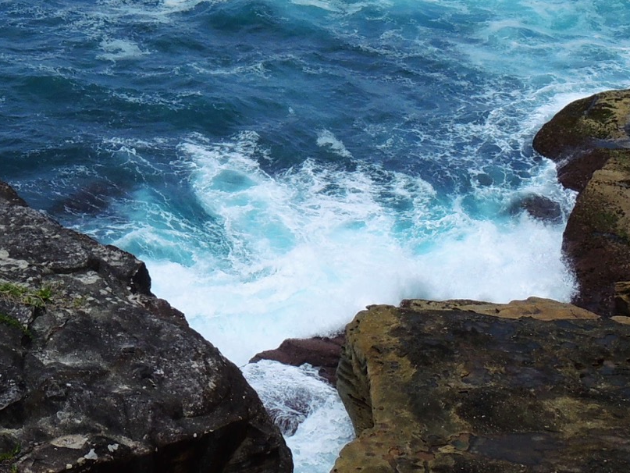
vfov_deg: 13.5
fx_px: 1985
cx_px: 254
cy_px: 118
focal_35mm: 109
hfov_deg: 18.0
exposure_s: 1/1600
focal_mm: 7.1
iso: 100
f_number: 3.7
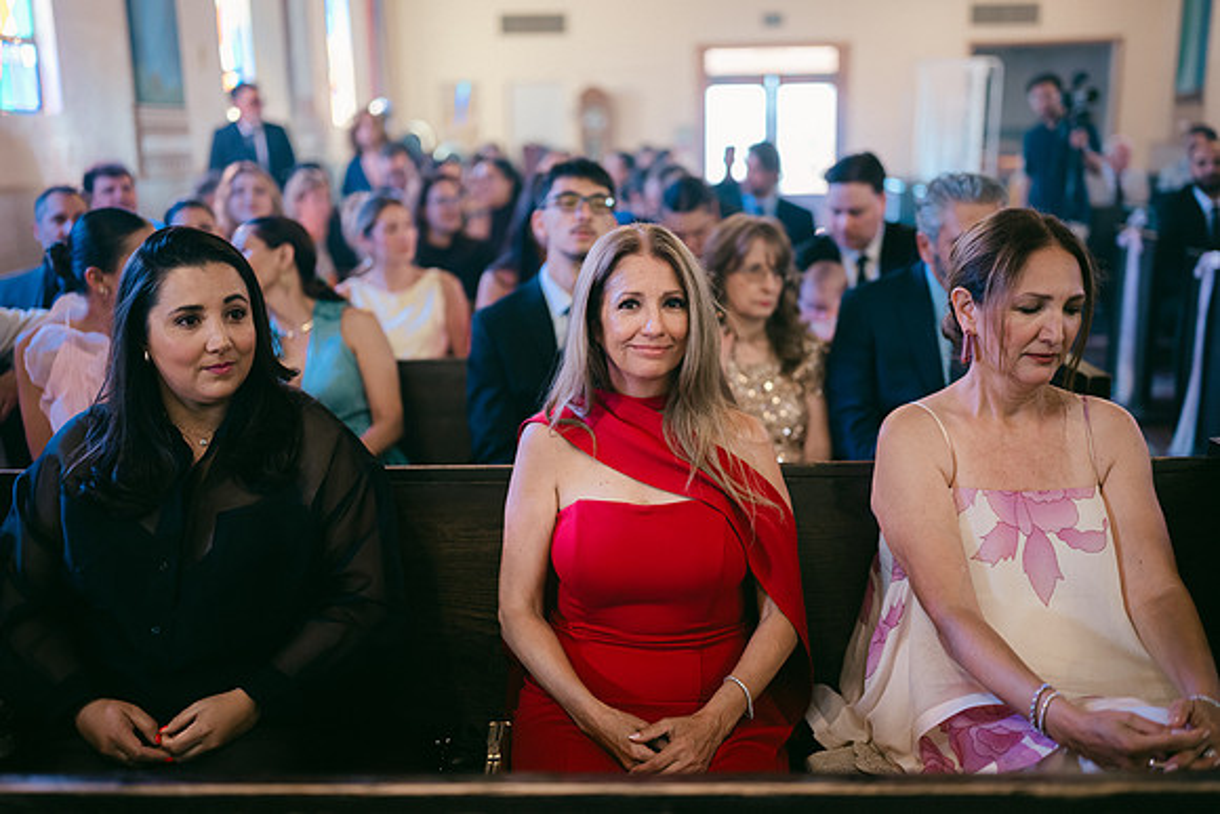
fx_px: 1186
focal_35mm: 35
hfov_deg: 54.4
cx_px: 610
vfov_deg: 37.9
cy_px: 407
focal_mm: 35
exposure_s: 1/250
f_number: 1.2
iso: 800
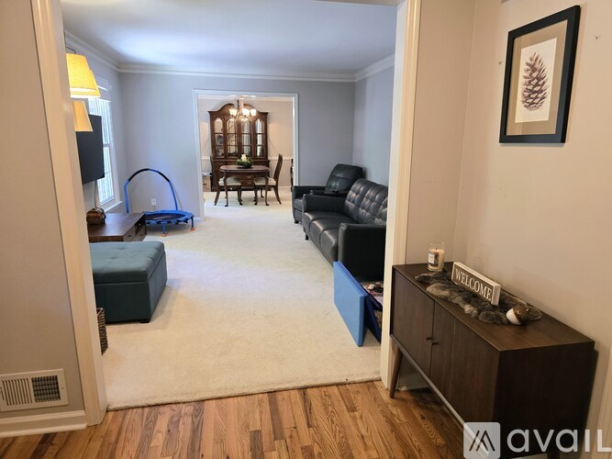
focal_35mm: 23
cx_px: 306
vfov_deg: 58.9
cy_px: 230
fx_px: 407
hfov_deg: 73.9
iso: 320
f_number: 1.7
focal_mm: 6.3
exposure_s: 1/60
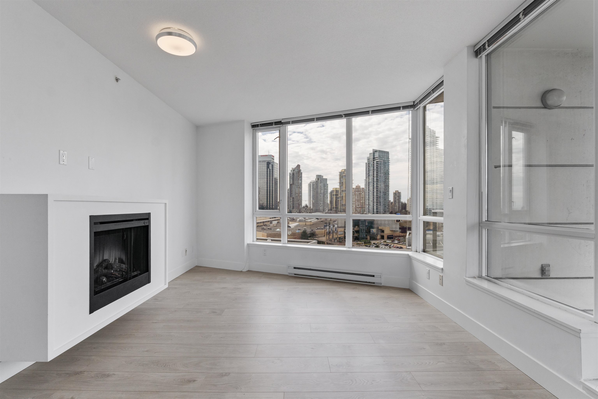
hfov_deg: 95.0
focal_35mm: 16
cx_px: 299
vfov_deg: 72.1
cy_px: 200
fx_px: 274
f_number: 10
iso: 100
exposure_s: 1/50
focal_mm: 11
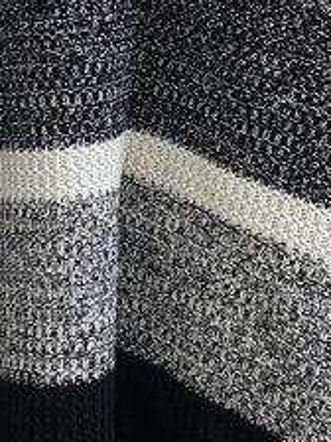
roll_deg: -1.5
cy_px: 10
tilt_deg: -7.4
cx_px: 164
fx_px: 1479
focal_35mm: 116
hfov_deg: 12.8
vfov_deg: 16.6
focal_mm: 4.25
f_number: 1.8
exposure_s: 1/50
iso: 200
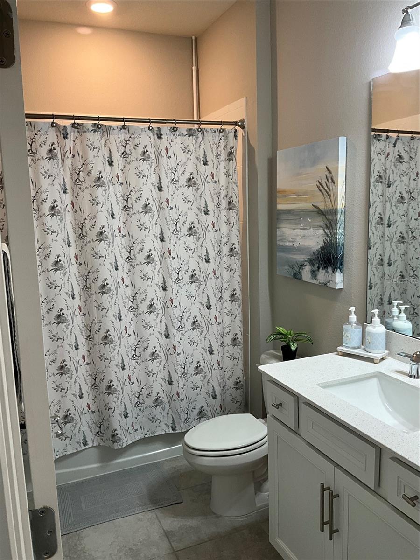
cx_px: 210
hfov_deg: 48.2
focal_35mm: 29
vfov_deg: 61.7
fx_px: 469
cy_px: 280
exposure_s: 1/60
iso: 50
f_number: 1.8
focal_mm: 3
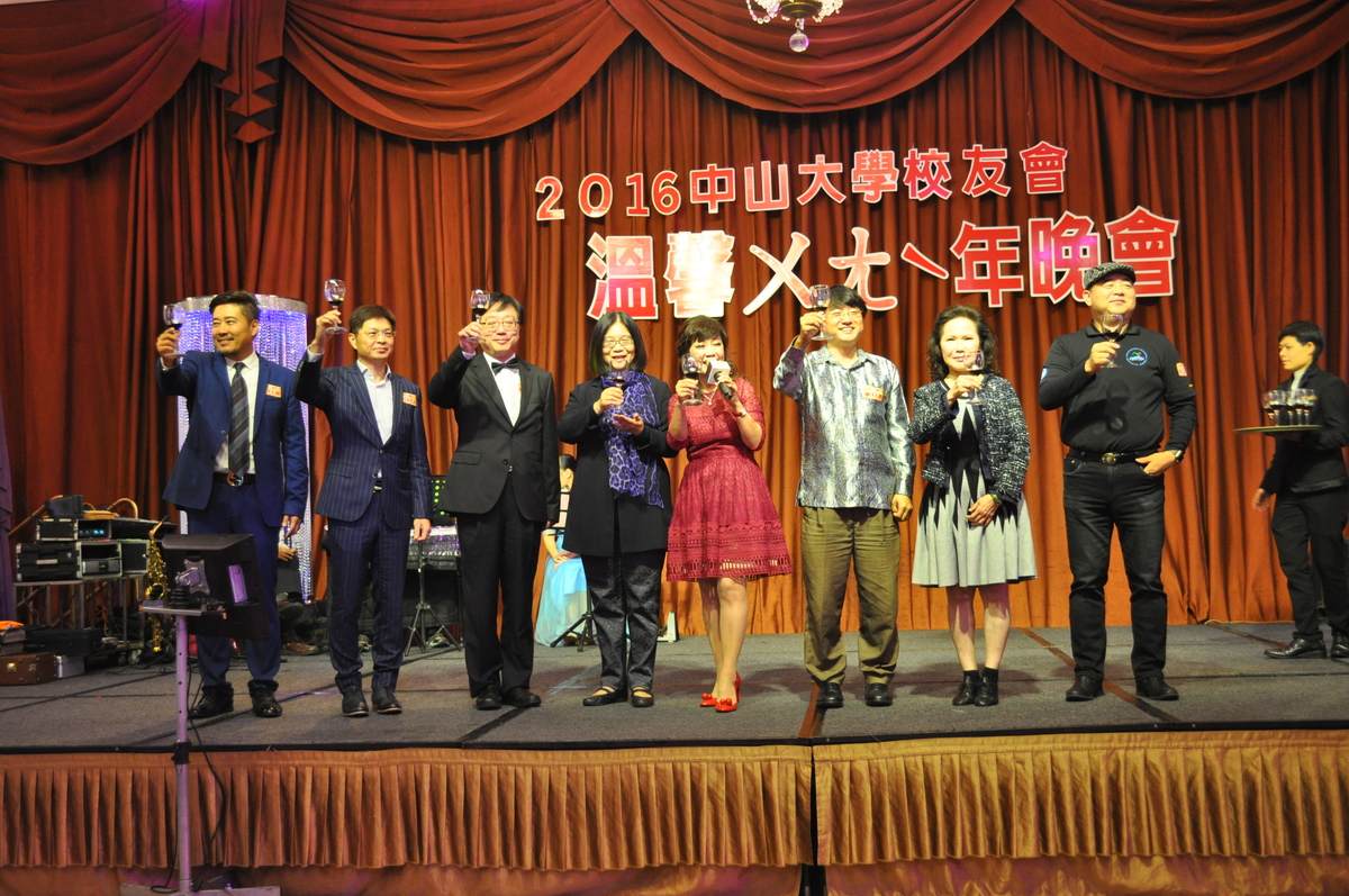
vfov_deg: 31.8
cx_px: 674
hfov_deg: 46.4
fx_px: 1572
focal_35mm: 42
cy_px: 448
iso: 800
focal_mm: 28
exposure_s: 1/40
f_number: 4.5
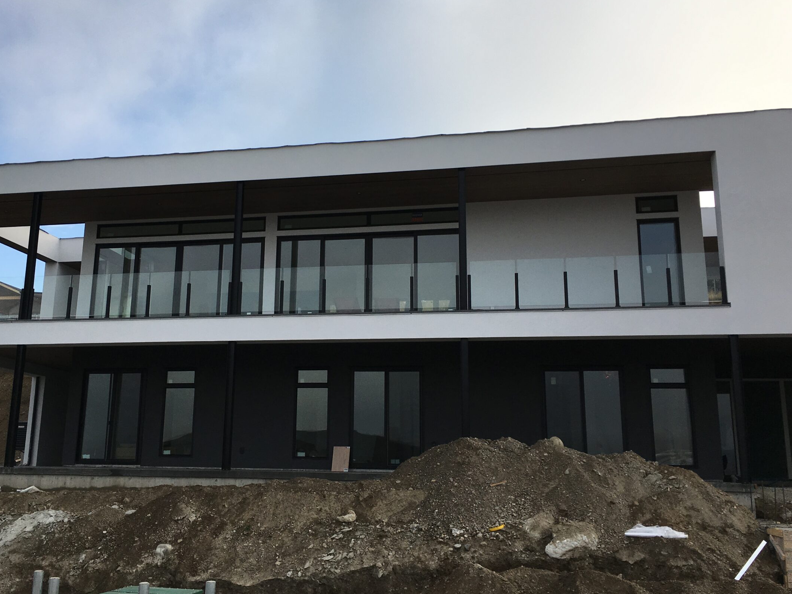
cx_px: 332
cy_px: 289
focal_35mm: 35
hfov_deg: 52.4
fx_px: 801
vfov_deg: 40.7
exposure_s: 1/1282
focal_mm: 4.15
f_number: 2.2
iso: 25
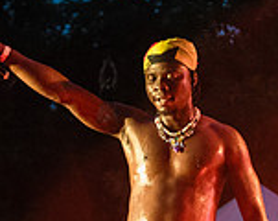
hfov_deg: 9.9
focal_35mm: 196
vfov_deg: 7.8
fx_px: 1608
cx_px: 167
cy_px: 252
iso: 5000
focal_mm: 48
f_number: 2.8
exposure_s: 1/200
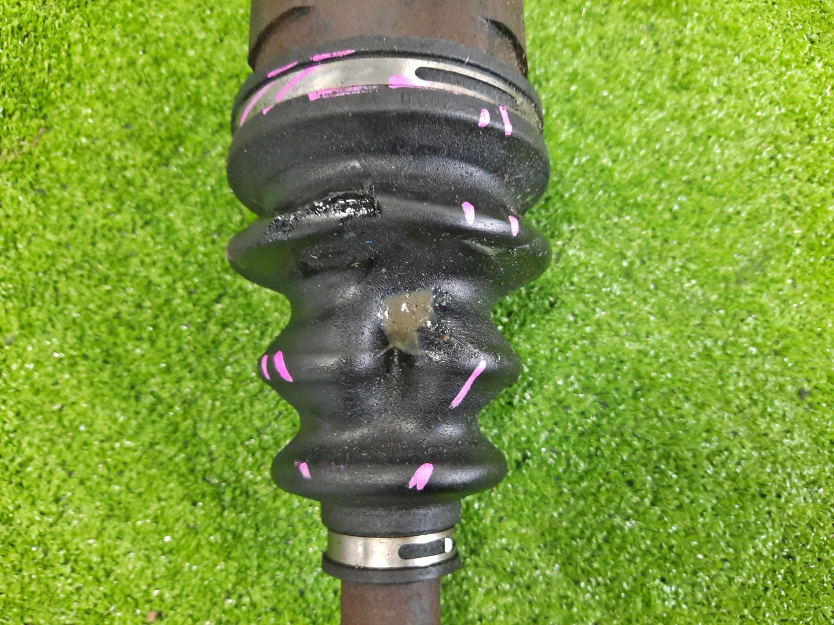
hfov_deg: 69.4
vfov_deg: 54.9
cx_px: 417
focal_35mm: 25
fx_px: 602
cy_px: 312
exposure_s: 1/33
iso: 406
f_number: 2
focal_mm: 4.6
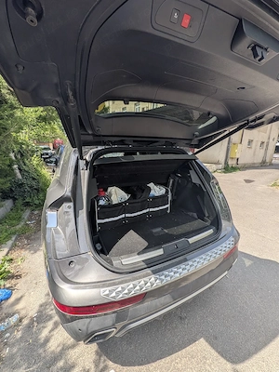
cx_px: 140
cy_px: 186
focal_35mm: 13
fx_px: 140
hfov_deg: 89.9
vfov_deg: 106.2
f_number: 2.2
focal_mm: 1.54
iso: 29
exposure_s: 1/435
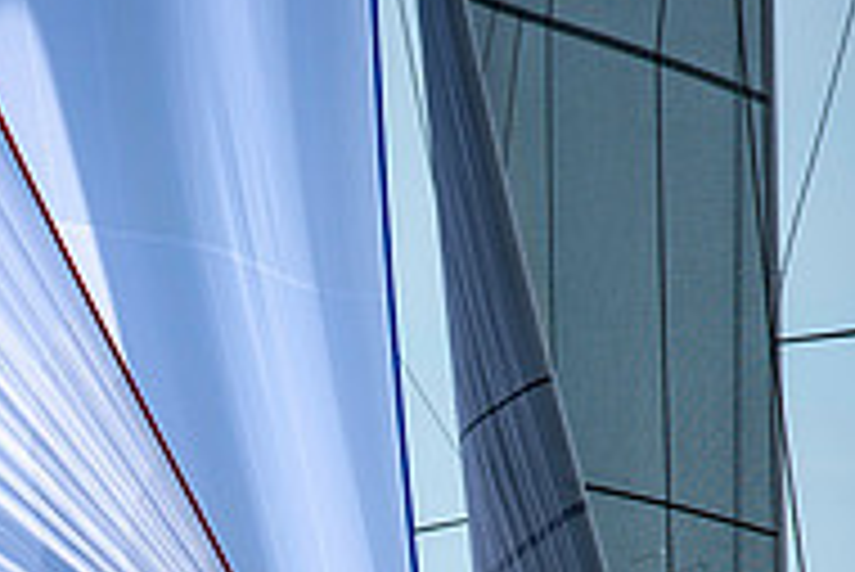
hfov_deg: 2.2
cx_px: -45
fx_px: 22127
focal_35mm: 931
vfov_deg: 1.5
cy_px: 833
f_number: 5.6
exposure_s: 1/2500
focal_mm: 300
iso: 250
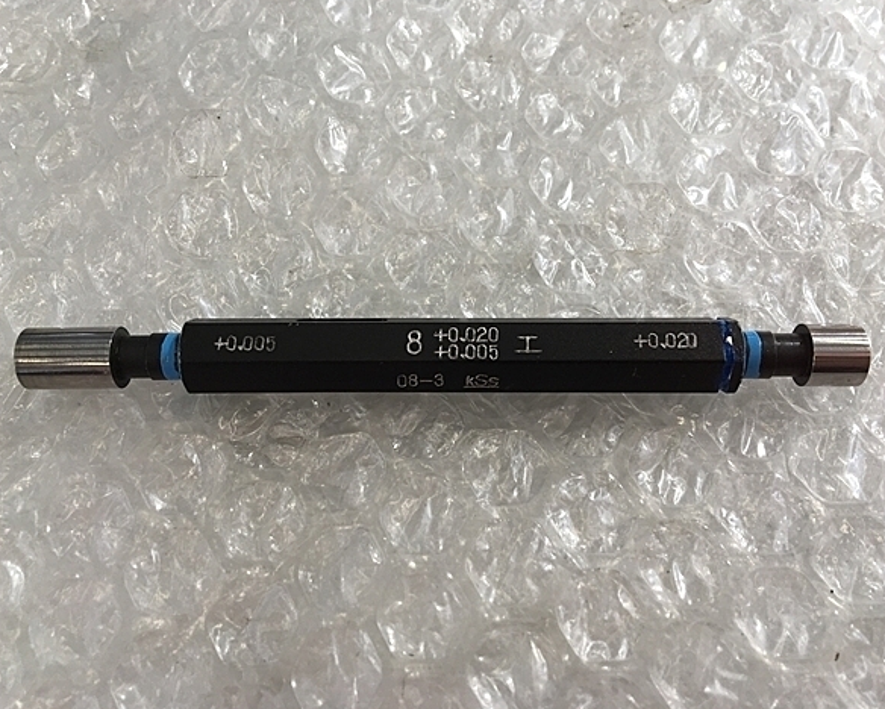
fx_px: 813
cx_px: 444
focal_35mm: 31
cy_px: 356
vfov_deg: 47.2
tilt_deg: -69.1
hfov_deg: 57.1
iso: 40
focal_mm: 4.15
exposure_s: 1/120
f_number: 2.2
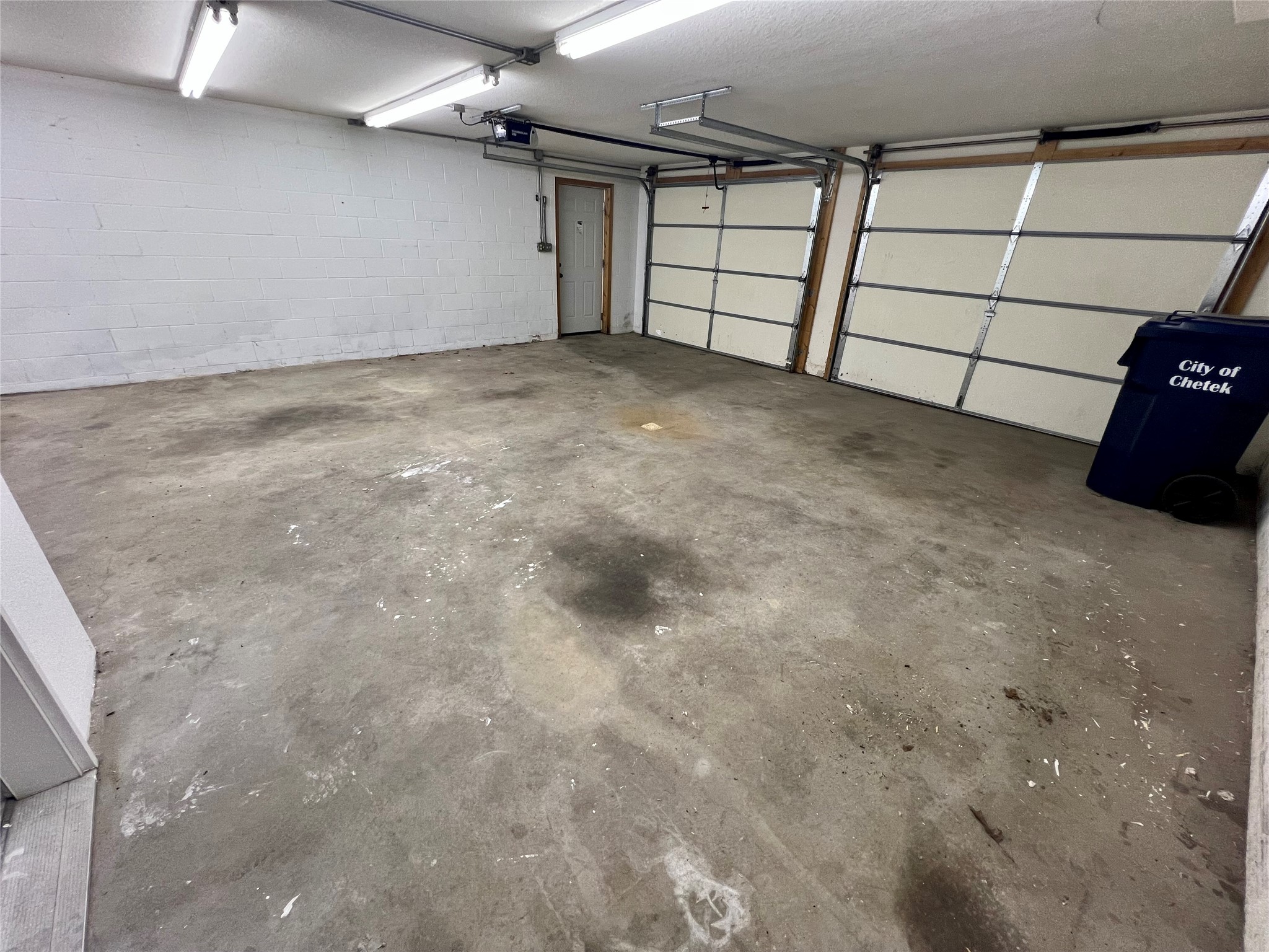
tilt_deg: -25.7
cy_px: 476
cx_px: 634
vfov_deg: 89.9
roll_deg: -2.7
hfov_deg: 106.2
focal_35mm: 13
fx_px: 477
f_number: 1.8
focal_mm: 1.57
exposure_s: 1/120
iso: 100
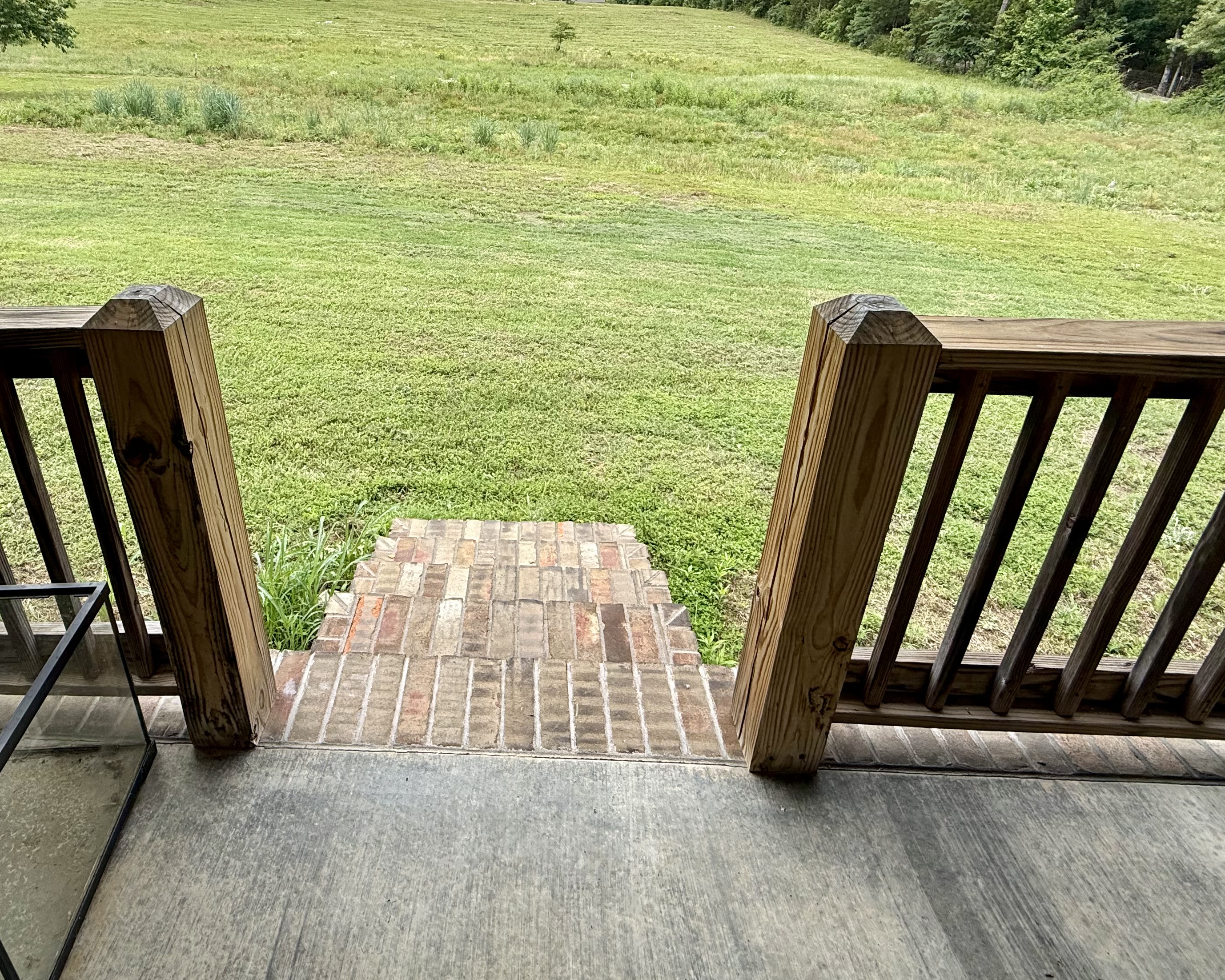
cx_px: 494
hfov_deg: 79.5
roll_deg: +0.2
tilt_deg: -23.3
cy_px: 332
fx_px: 725
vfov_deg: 66.4
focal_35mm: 20
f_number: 2.2
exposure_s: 1/717
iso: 50
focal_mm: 2.22
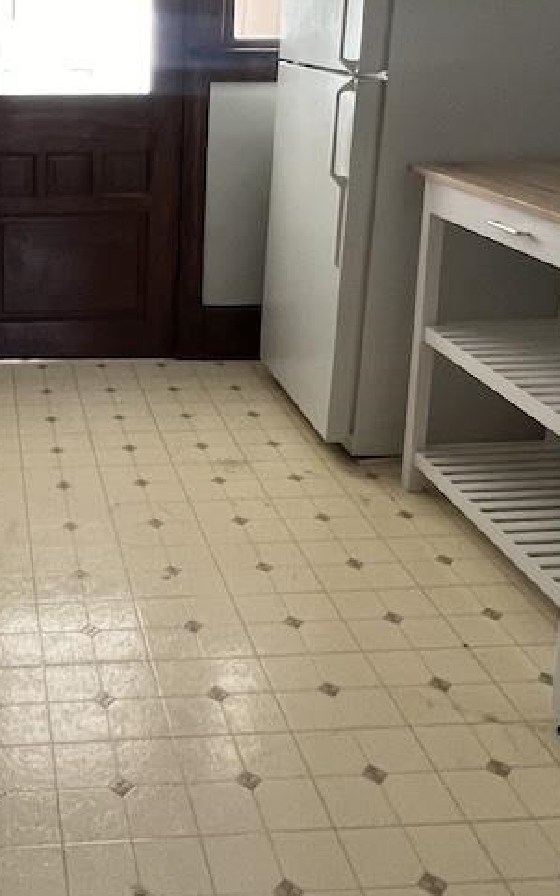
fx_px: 928
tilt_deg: -11.8
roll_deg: +0.2
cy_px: 240
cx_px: 26
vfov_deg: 49.8
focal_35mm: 38
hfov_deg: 31.5
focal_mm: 1.57
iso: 250
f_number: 1.8
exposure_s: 1/60
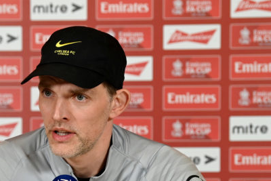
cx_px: 81
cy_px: 158
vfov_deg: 5.4
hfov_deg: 8.1
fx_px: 1905
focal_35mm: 253
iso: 2500
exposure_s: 1/400
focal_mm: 135
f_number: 4
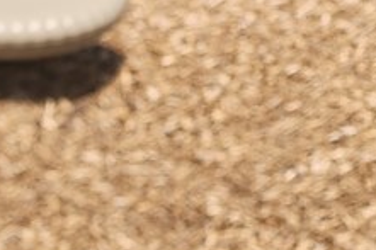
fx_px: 1805
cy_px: -451
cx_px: -211
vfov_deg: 7.2
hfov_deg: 11.3
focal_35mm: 173
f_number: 1.8
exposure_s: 1/1120
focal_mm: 6.4
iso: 12
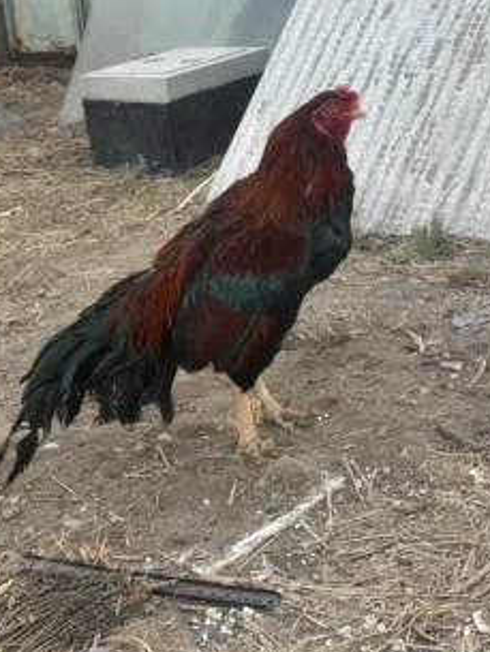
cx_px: 225
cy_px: 274
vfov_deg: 30.7
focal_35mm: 63
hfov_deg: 23.3
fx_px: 1188
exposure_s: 1/271
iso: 64
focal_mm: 6.86
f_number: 1.78
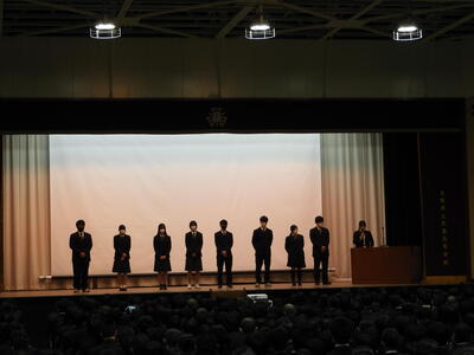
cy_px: 178
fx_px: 1301
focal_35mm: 95
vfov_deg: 15.6
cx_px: 237
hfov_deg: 20.7
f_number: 4.8
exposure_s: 1/60
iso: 280
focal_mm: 17
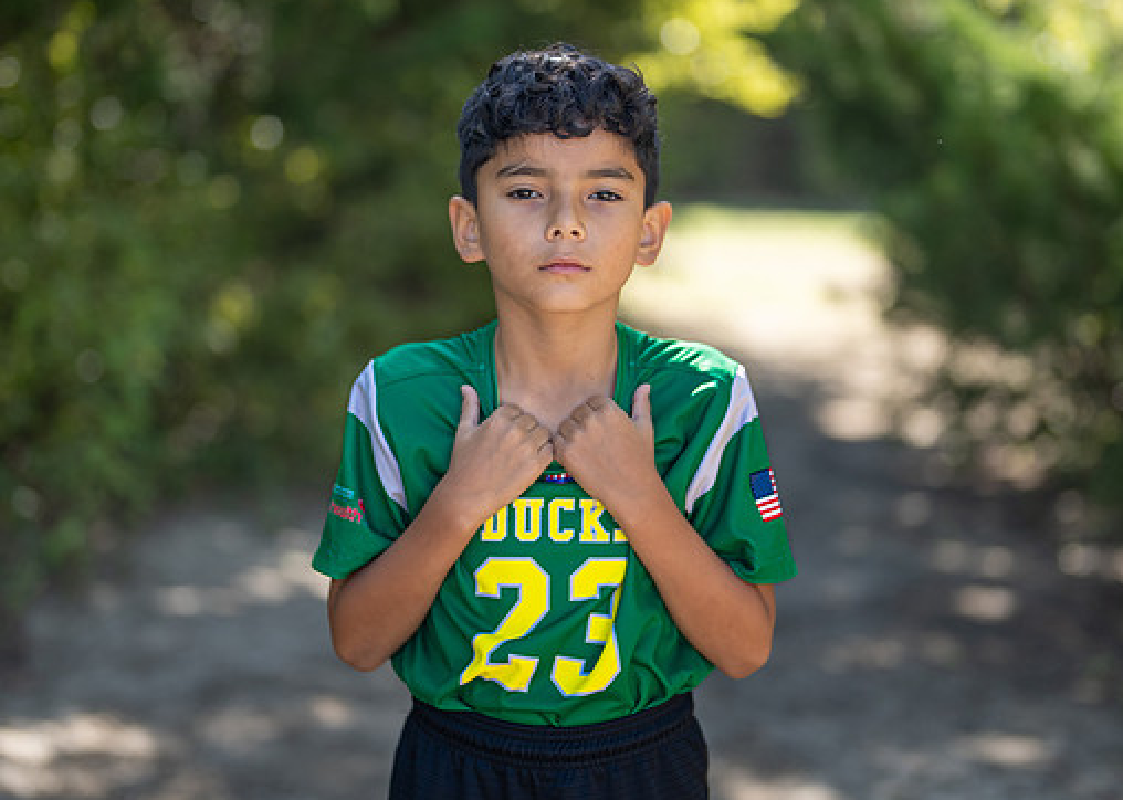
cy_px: 343
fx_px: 2231
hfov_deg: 28.3
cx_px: 549
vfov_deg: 20.3
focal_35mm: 70
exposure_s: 1/1250
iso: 100
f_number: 1.2
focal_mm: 50
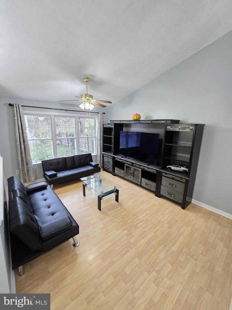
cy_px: 155
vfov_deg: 106.2
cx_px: 116
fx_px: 116
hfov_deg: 89.9
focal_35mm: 13
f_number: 2.2
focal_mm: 2.2
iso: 320
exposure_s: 1/60
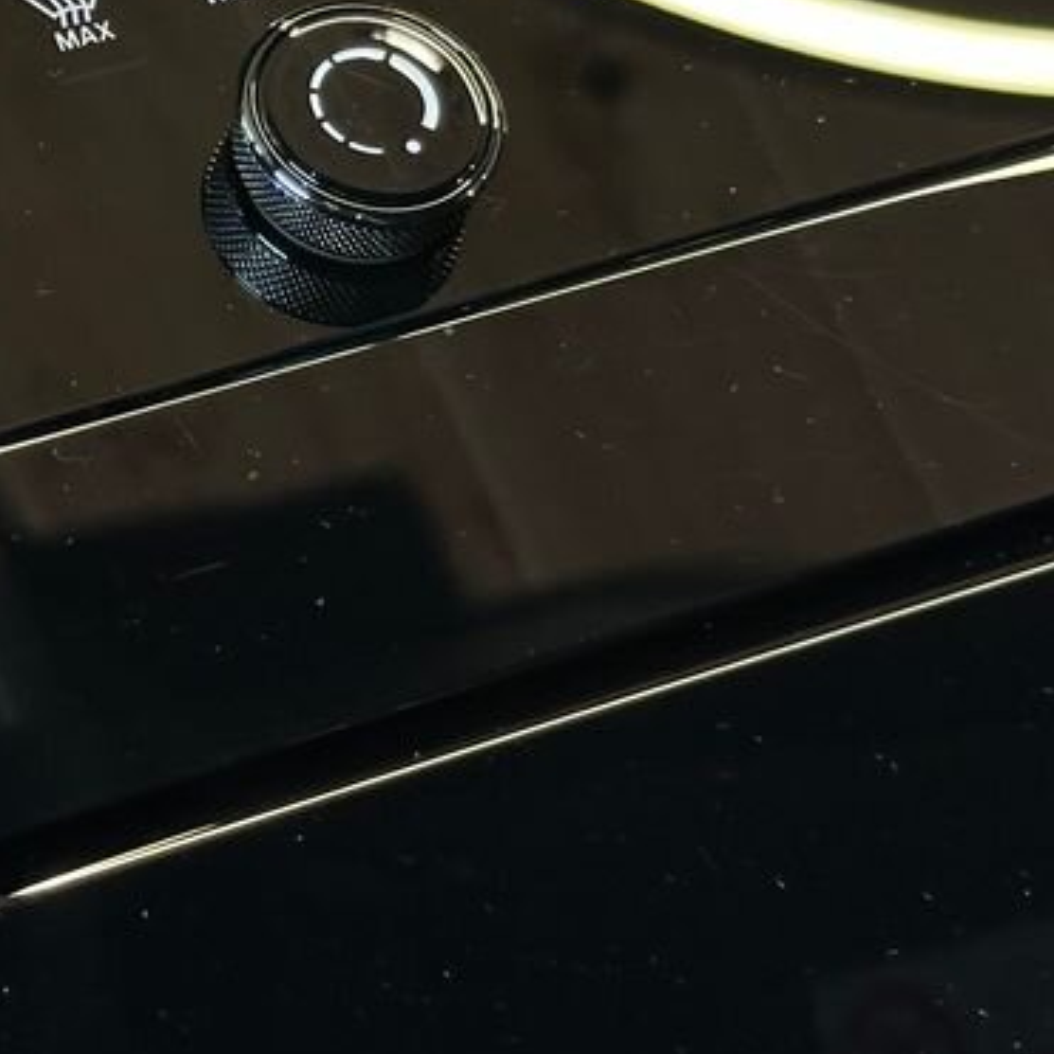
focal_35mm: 117
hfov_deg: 14.8
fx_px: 4030
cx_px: 148
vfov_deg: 14.8
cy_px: 142
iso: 200
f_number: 1.78
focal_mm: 6.86
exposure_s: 1/33
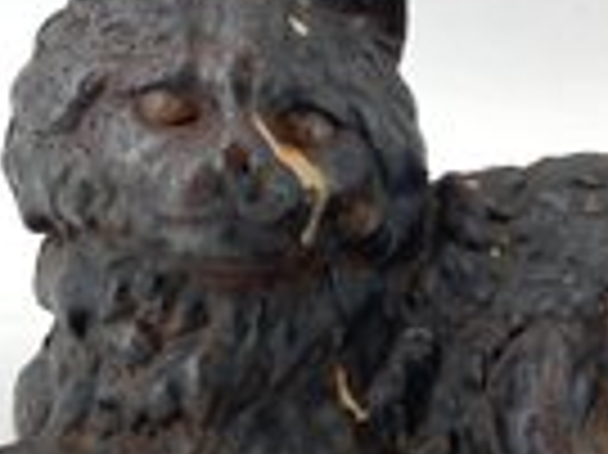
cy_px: 223
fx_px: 1158
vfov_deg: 22.2
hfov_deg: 29.1
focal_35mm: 66
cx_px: 435
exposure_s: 1/332
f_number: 1.6
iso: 32
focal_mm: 4.2
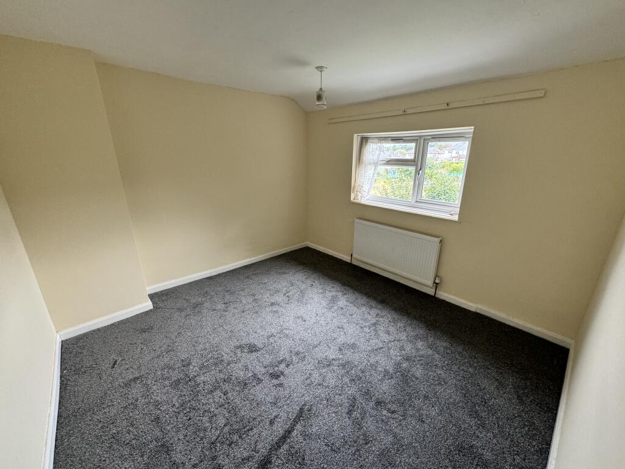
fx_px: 253
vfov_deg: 85.7
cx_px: 312
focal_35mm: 14
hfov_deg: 102.1
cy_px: 234
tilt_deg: -17.5
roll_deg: +0.5
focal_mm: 2.22
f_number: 2.2
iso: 200
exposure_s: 1/99
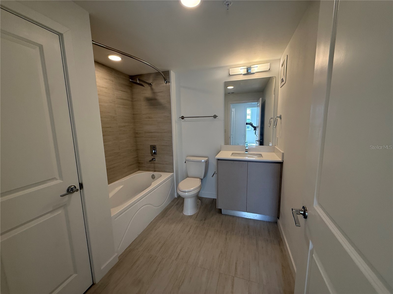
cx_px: 196
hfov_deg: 102.1
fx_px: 159
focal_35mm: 14
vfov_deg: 85.7
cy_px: 147
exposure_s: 1/120
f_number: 2.2
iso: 125
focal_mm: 2.22
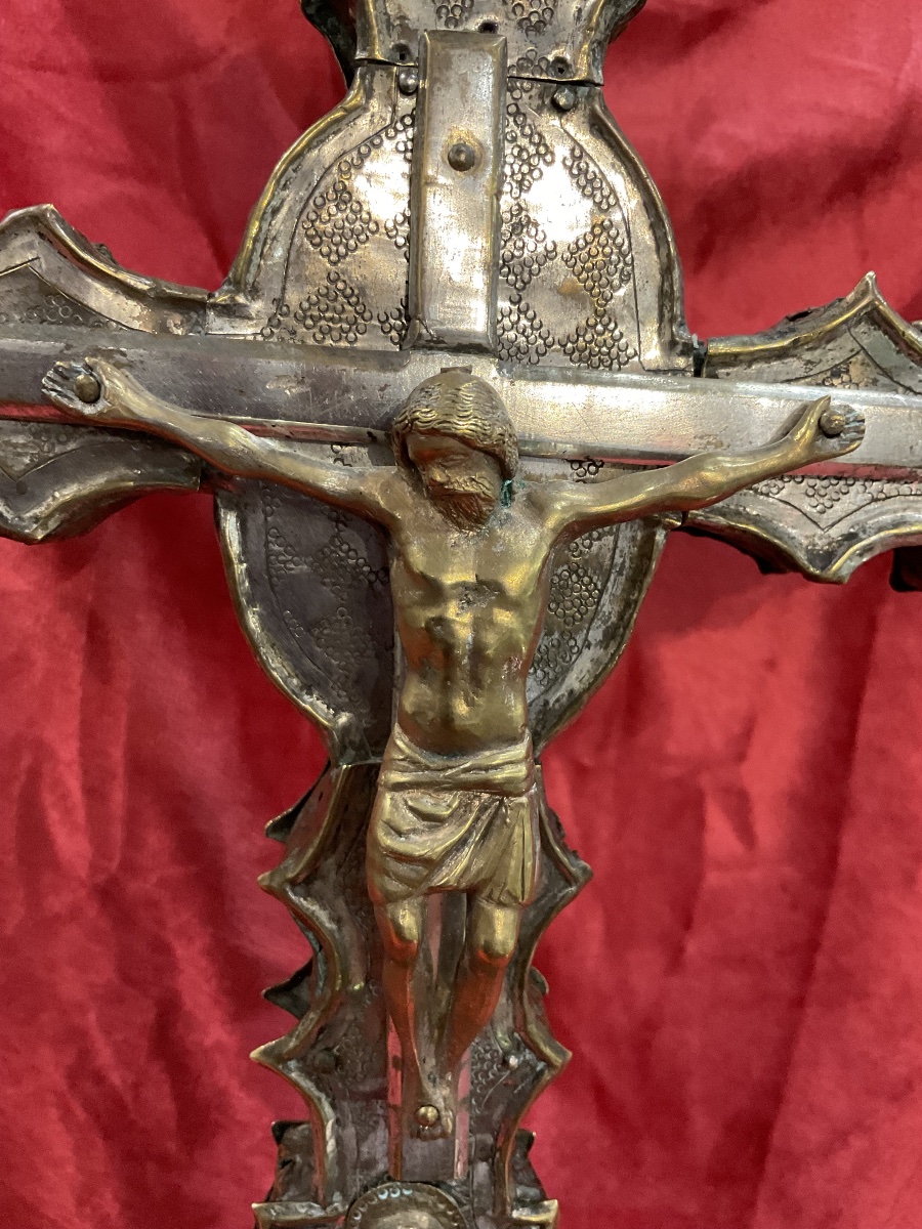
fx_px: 1030
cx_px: 461
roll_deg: -1.3
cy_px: 614
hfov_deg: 48.2
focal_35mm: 29
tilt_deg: -14.3
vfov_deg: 61.7
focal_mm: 3
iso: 200
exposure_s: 1/50
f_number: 1.8
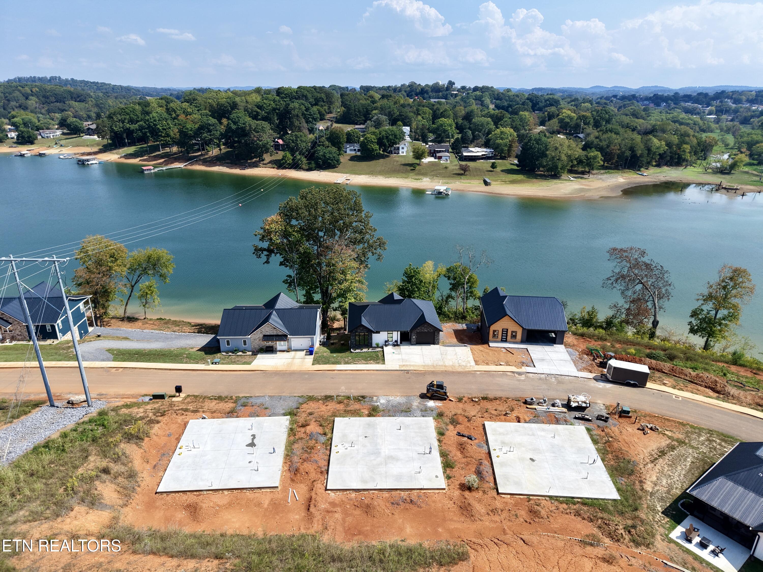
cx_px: 382
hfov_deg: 71.6
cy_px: 286
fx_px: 529
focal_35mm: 24
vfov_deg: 56.8
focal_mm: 8.67
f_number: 1.8
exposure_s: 1/4000
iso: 140
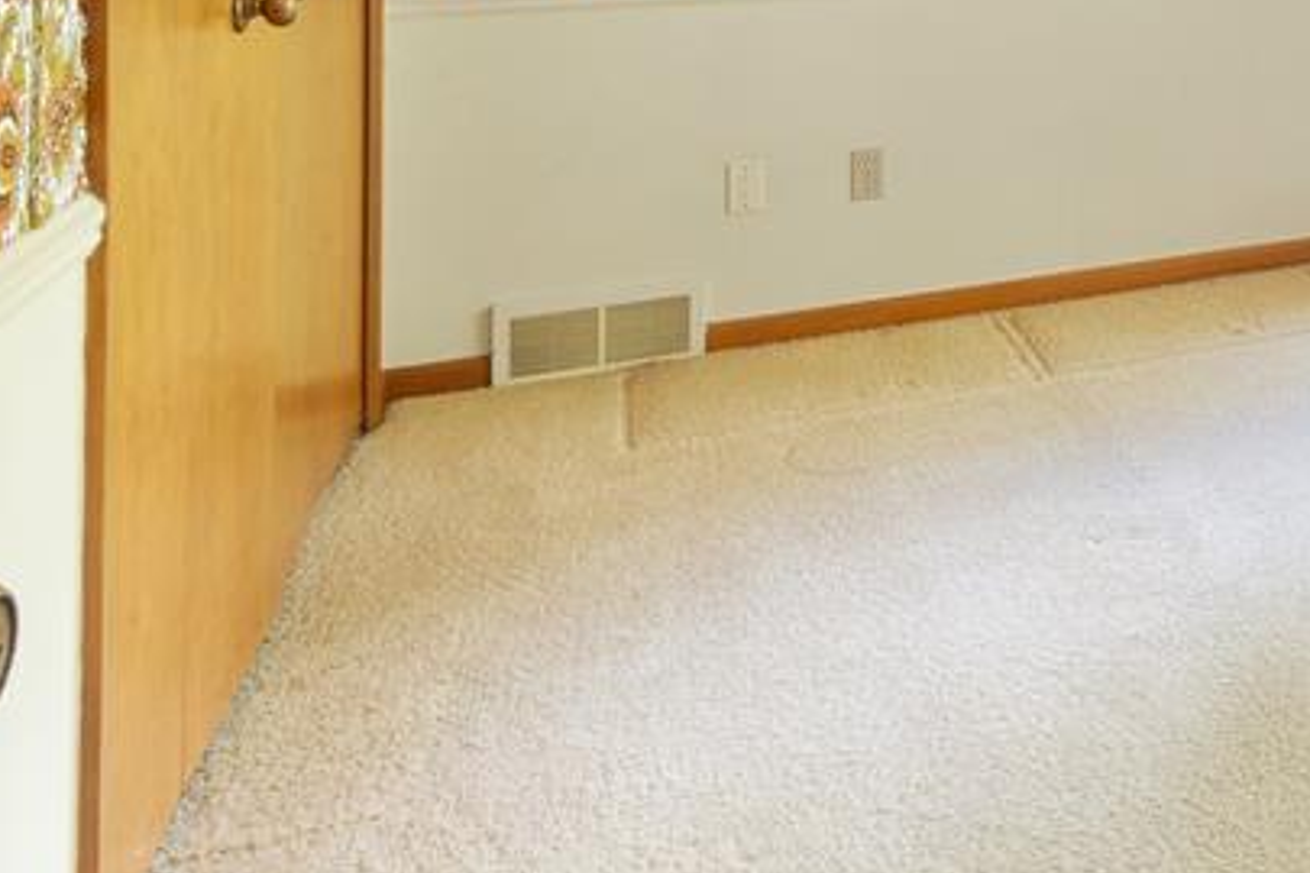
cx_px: 1575
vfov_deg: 28.1
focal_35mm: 43
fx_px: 1565
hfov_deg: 35.6
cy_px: -115
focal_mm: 17
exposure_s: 1.6
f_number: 9
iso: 320
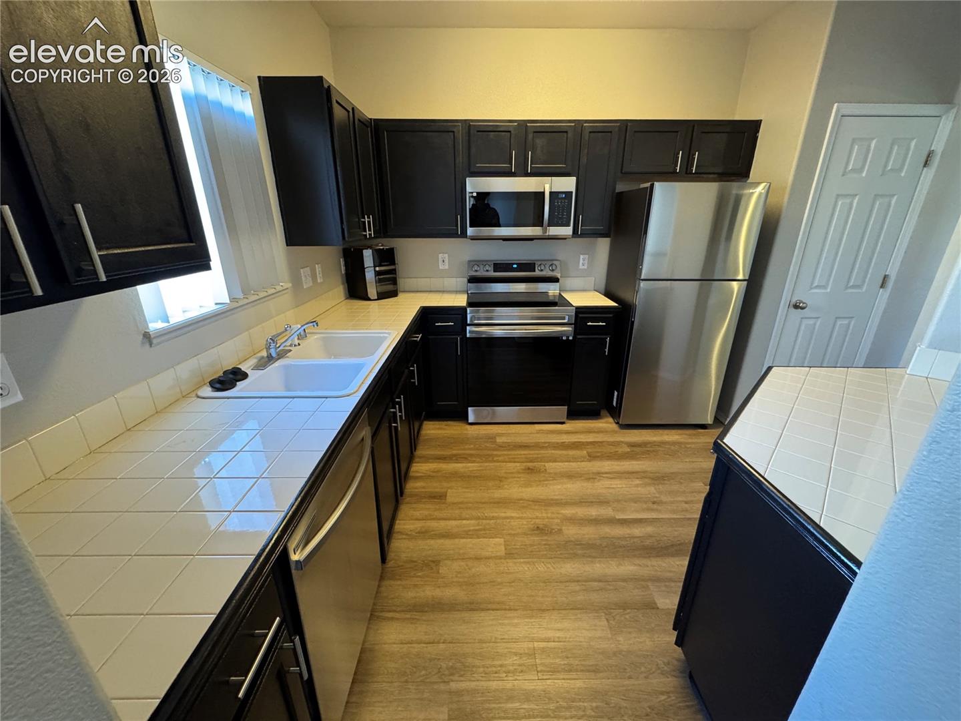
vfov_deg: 85.7
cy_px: 360
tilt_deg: -20.7
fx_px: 389
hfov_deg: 102.1
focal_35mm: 14
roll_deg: +0.0
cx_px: 480
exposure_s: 1/60
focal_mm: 2.22
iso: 500
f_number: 2.2
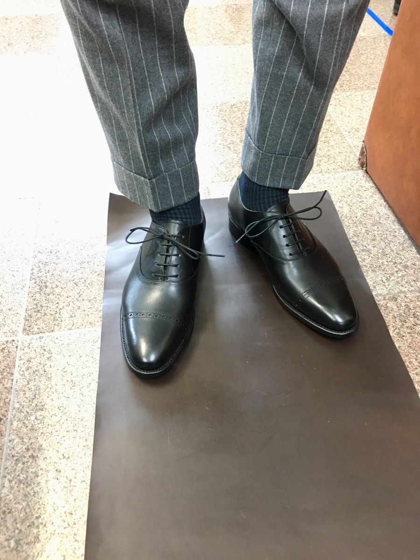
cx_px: 210
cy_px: 280
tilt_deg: -47.2
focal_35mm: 29
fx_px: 469
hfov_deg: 48.2
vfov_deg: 61.7
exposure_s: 1/24
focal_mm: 4.15
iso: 200
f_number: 2.2
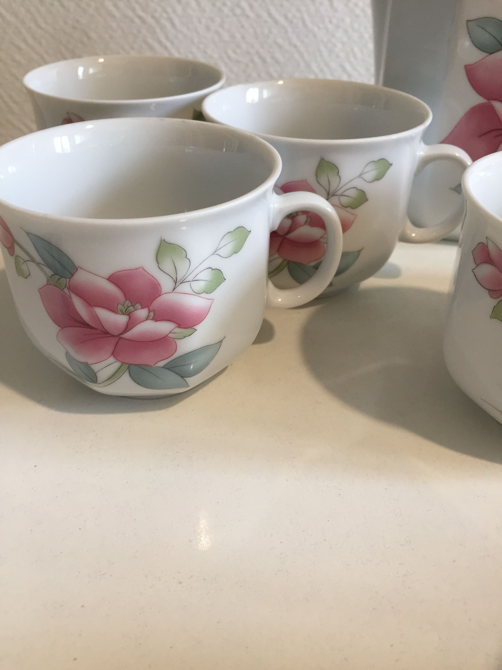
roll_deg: -1.6
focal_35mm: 29
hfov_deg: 48.2
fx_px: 561
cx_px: 251
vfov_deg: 61.7
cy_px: 335
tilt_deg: -35.9
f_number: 2.2
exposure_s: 1/33
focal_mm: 4.15
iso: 125
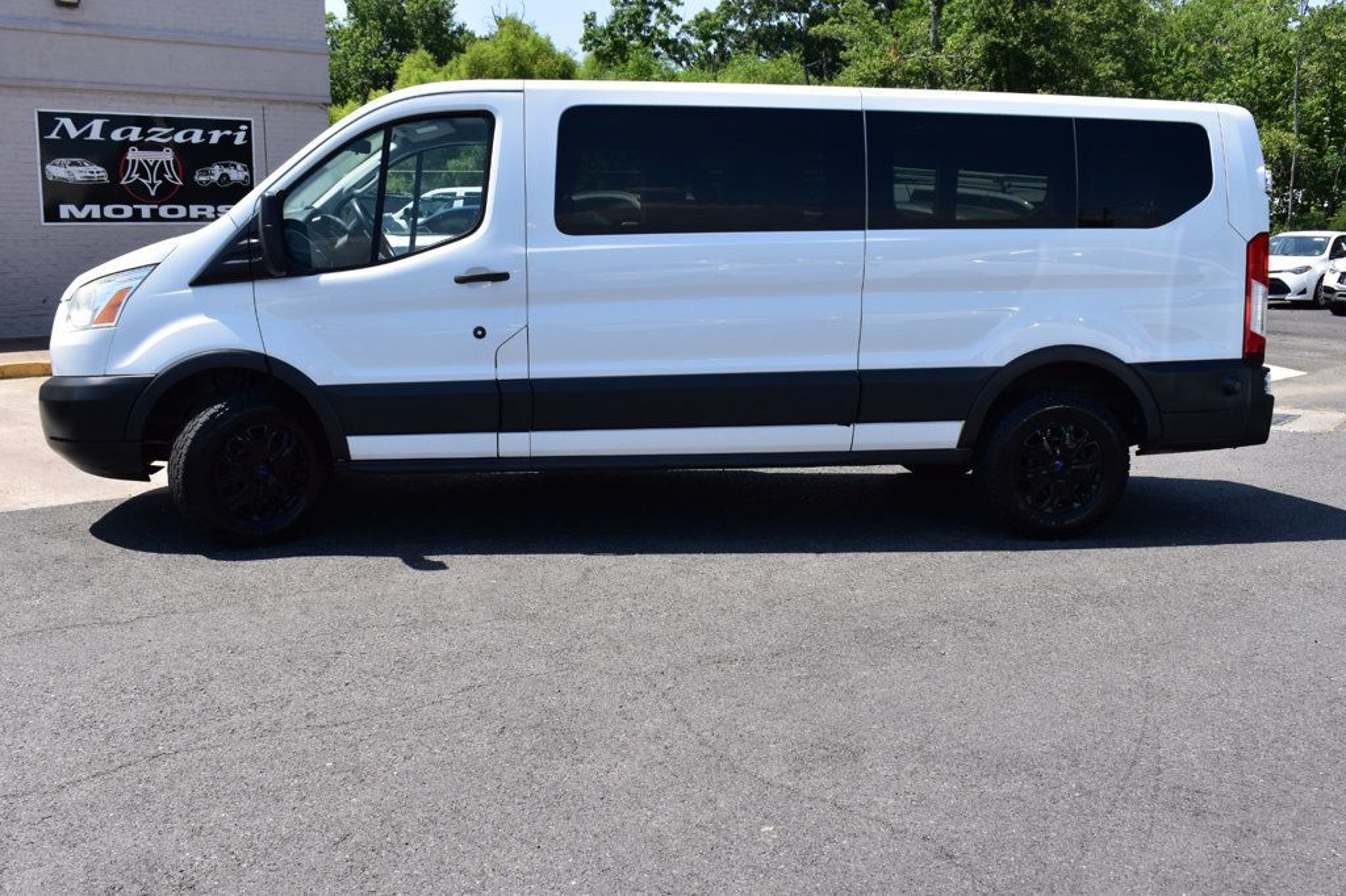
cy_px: 448
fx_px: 1289
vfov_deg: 38.3
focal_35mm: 34
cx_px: 673
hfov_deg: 55.1
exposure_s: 1/400
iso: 400
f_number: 11
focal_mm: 23
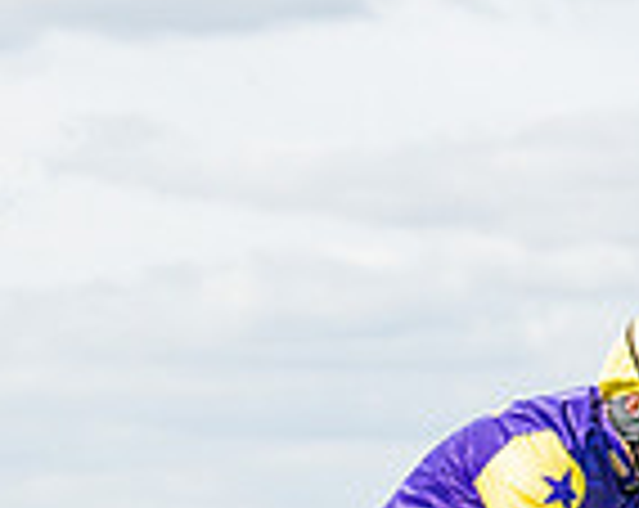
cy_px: 965
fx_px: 7870
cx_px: 160
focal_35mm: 417
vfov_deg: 3.7
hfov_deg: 4.6
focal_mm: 71
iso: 400
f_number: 4
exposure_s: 1/3200
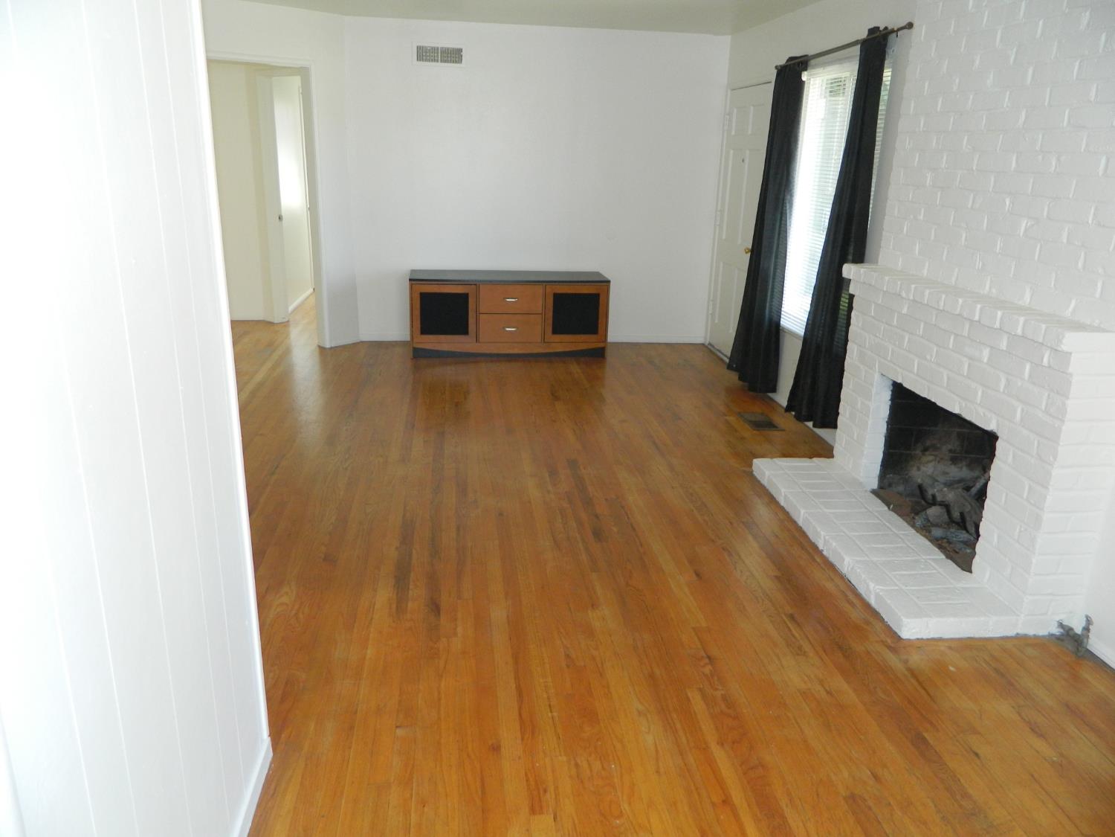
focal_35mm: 25
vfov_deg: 54.9
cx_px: 558
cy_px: 418
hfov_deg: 69.4
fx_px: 805
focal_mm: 4.5
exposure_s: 1/30
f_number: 3.1
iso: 200
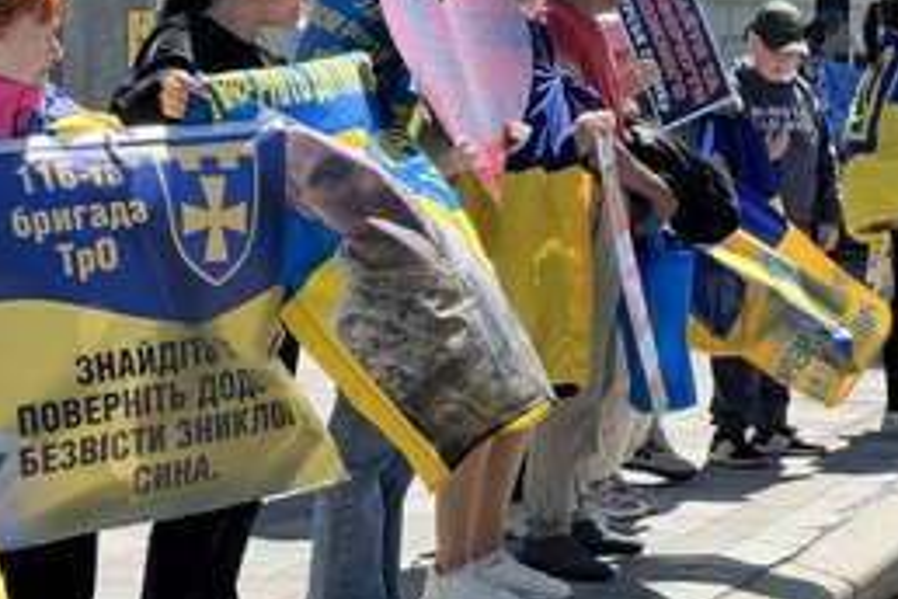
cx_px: 630
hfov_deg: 16.5
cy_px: 139
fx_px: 3093
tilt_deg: -0.6
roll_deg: +0.3
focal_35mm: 124
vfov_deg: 11.0
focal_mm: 9
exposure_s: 1/323
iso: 32
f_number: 2.8
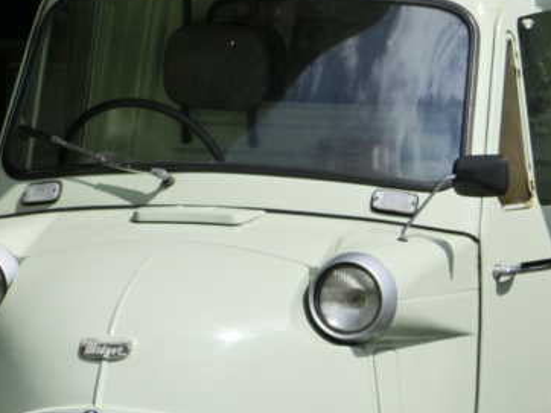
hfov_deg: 2.3
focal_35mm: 869
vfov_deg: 1.7
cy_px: 239
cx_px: 286
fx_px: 13823
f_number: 5.7
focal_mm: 70.1
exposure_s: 1/800
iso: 80
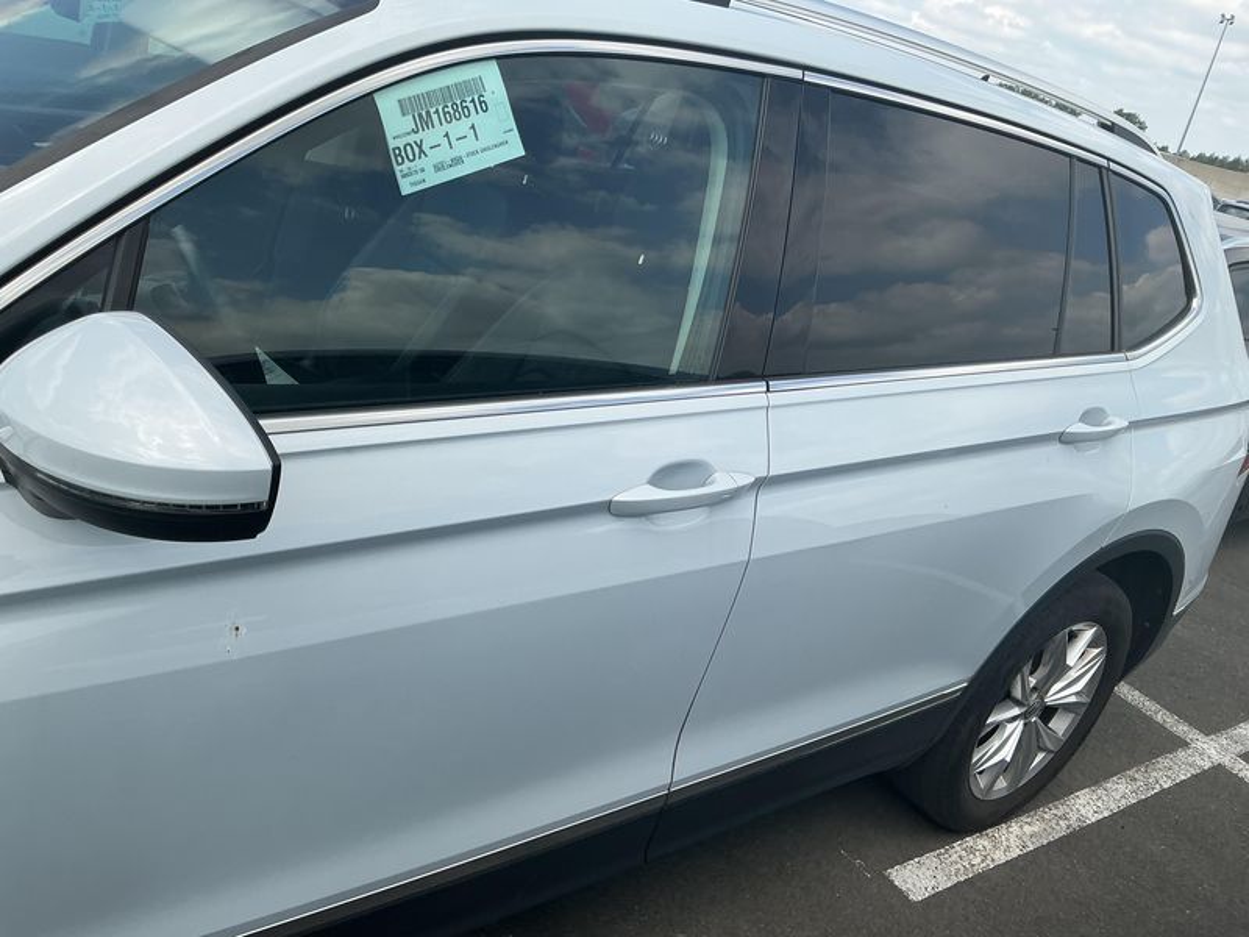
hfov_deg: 61.7
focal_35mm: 29
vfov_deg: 48.2
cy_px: 468
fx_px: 1046
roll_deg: -12.2
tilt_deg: -22.0
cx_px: 624
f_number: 1.8
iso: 25
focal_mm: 3
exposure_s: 1/1311
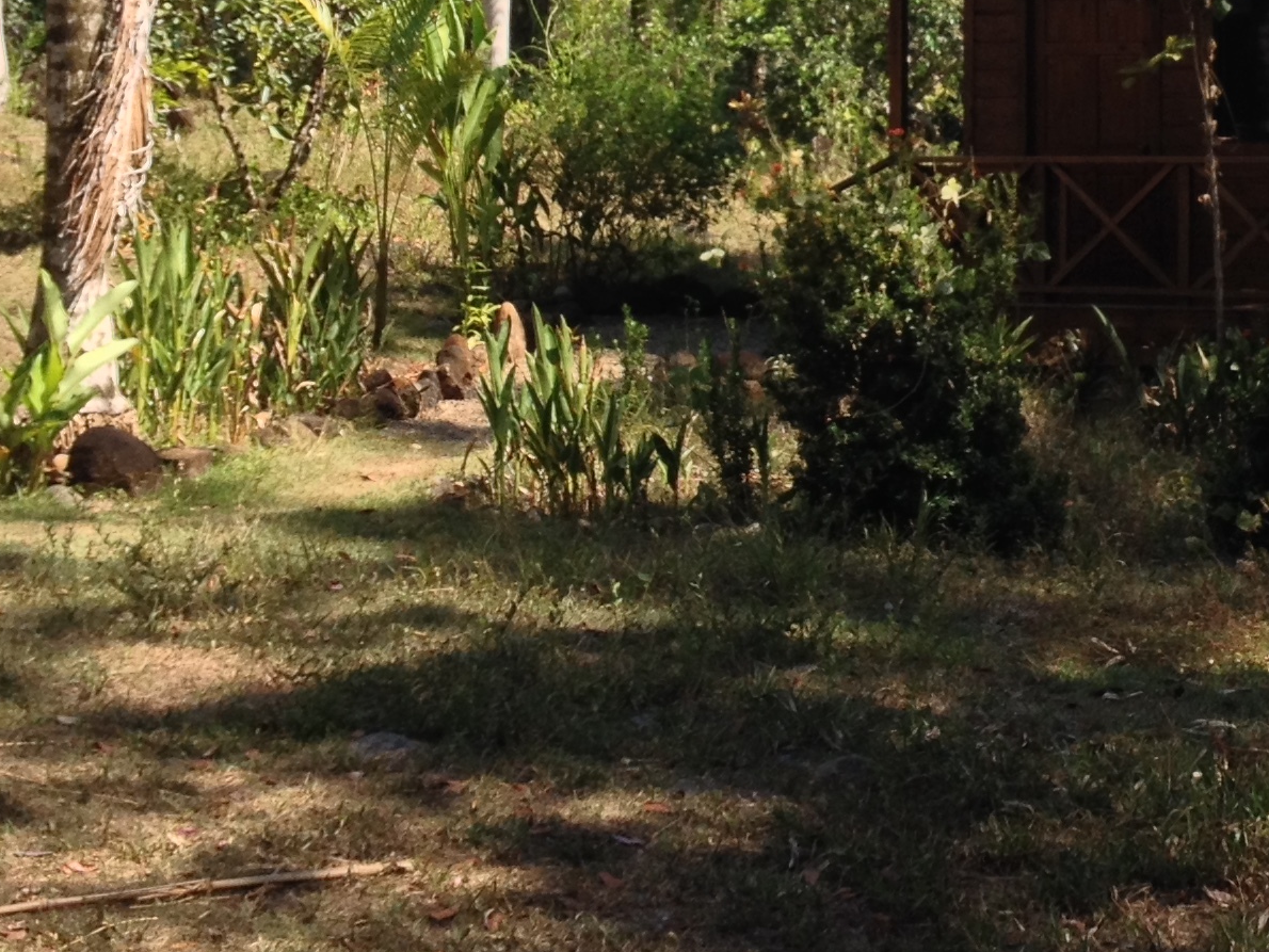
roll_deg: +0.9
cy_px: 45
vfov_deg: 15.2
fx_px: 3520
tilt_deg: -1.4
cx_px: 1033
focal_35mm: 96
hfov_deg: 20.2
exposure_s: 1/708
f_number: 2.4
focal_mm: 4.28
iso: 50
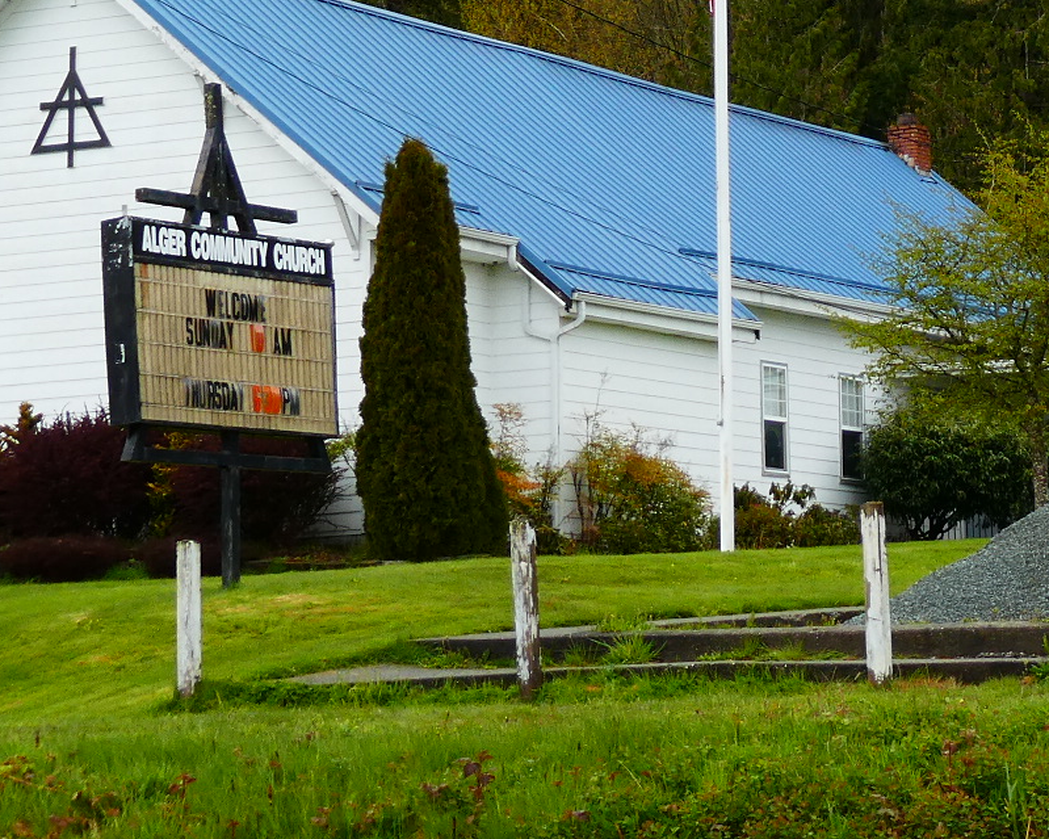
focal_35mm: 129
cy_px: 26
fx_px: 4004
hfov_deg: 14.7
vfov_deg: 11.8
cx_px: 983
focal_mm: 7.8
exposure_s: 1/160
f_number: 3.9
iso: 80
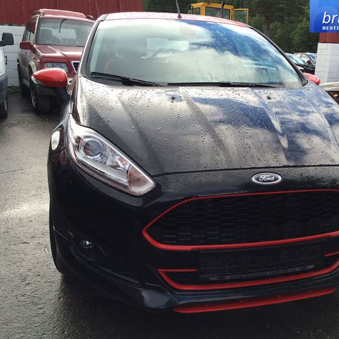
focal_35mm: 35
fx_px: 388
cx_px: 217
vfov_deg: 47.2
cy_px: 172
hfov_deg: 46.7
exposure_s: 1/477
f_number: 2.2
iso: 32
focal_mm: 4.15
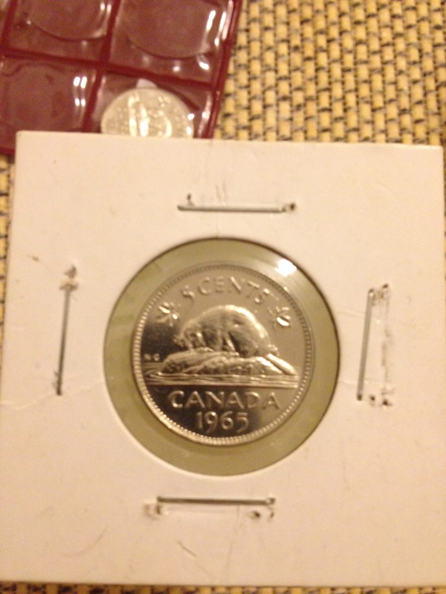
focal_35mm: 35
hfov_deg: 40.7
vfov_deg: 52.6
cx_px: 223
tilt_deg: -83.6
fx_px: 601
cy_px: 297
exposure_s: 1/20
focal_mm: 4.28
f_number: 2.4
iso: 320
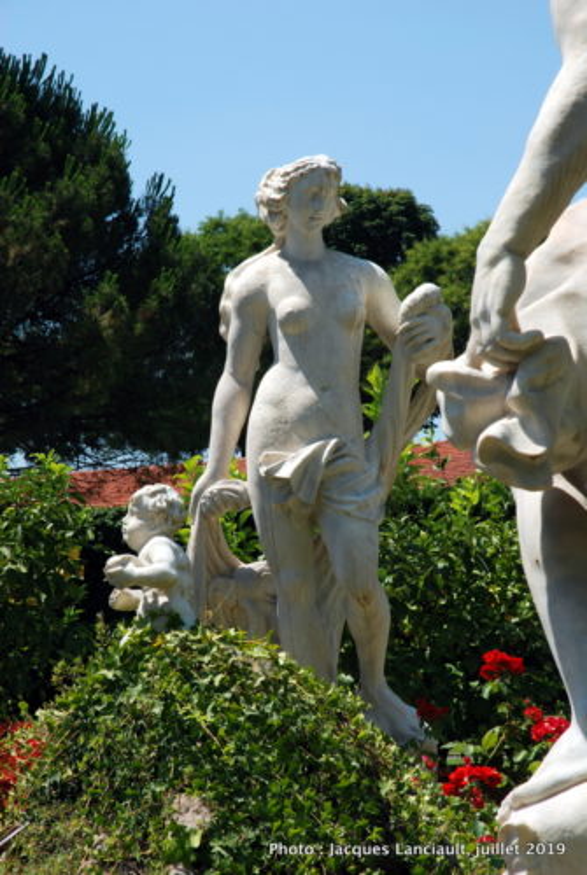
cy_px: 438
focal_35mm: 105
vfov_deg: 19.4
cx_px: 294
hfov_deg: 13.1
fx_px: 2559
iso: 100
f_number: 16
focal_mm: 70
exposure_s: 1/60
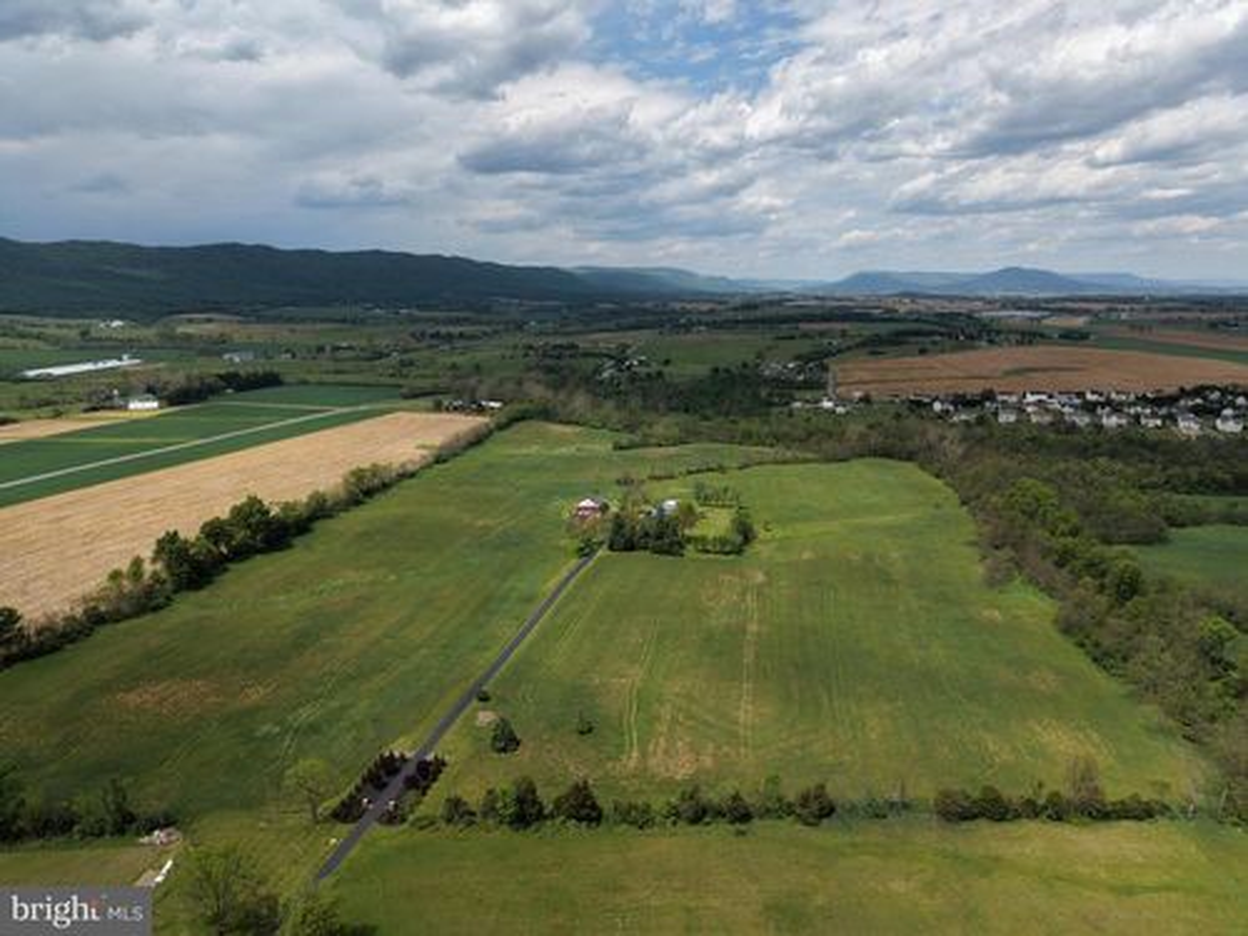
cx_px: 624
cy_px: 468
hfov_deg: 71.6
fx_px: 865
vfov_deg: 56.8
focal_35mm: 24
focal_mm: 8.67
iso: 160
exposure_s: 1/5000
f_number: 1.8
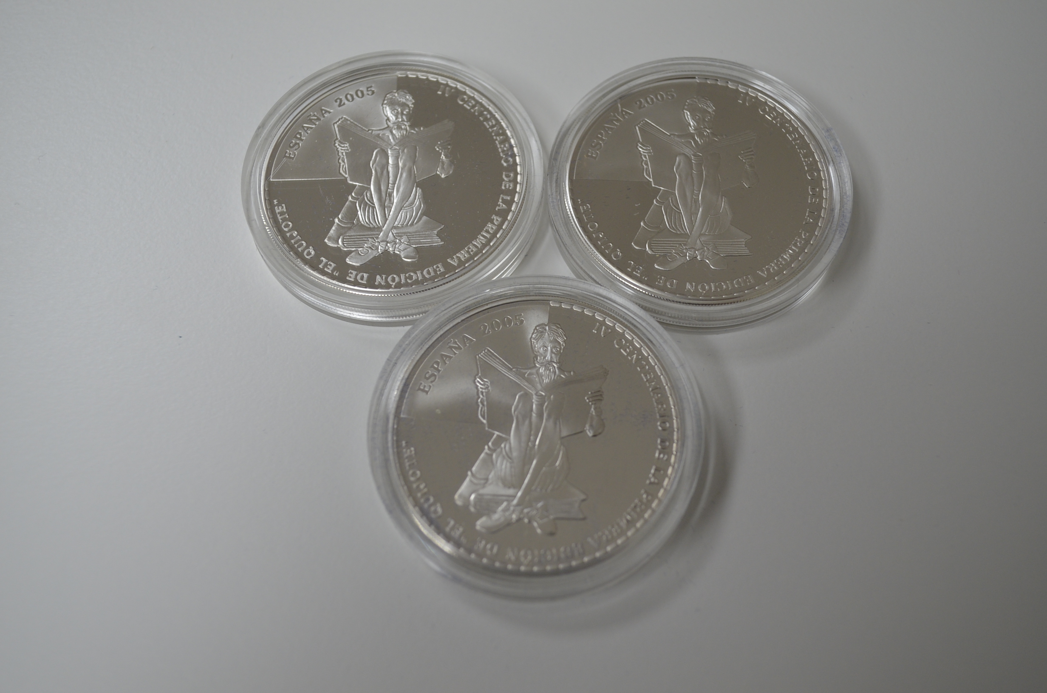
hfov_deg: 49.6
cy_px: 346
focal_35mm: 39
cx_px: 524
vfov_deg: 34.1
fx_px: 1132
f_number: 5
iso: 400
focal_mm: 26
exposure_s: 1/100
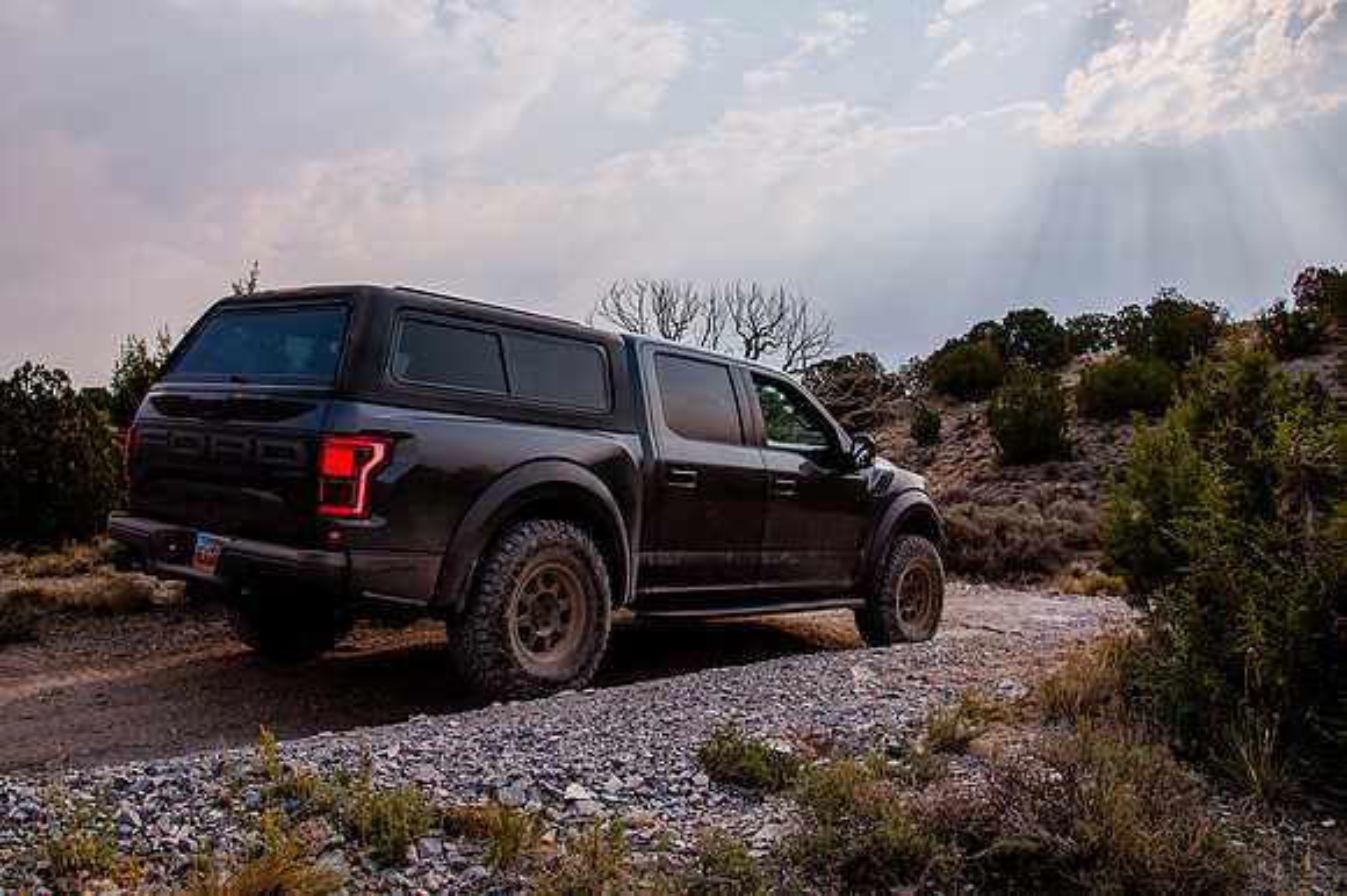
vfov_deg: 43.7
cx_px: 636
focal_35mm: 30
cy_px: 342
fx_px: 1110
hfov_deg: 62.5
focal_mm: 24
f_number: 8
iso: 200
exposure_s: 1/1600
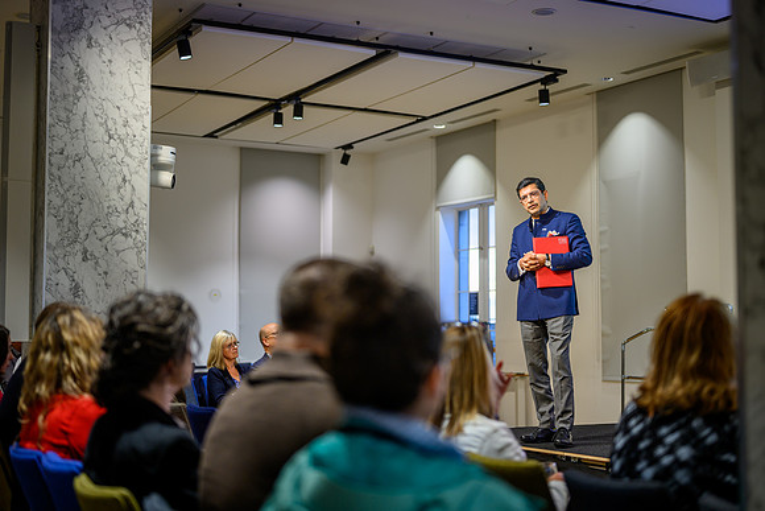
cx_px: 382
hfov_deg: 38.9
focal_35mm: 51
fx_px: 1083
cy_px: 256
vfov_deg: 26.5
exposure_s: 1/200
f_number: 1.8
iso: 280
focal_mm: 50
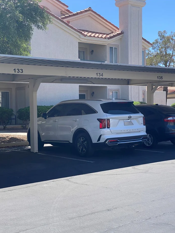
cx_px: 84
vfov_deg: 33.2
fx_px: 391
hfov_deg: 25.2
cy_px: 127
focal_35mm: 58
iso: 20
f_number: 2
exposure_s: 1/1199
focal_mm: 6
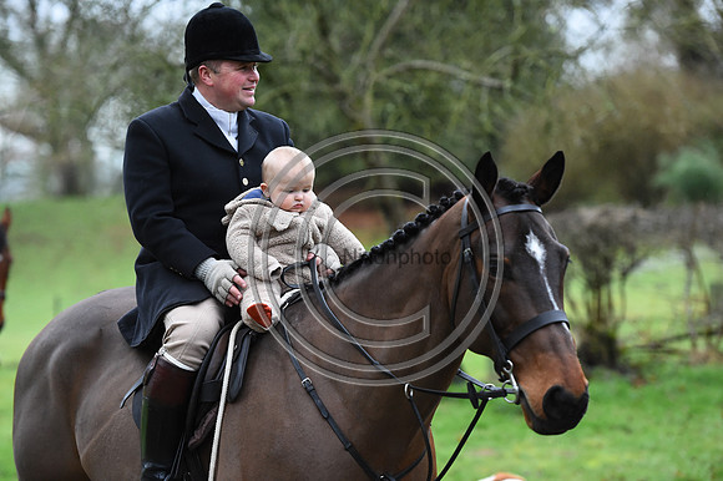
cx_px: 362
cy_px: 240
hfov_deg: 15.2
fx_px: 2710
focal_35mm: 135
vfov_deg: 10.1
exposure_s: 1/1250
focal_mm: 135
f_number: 3.5
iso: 3200
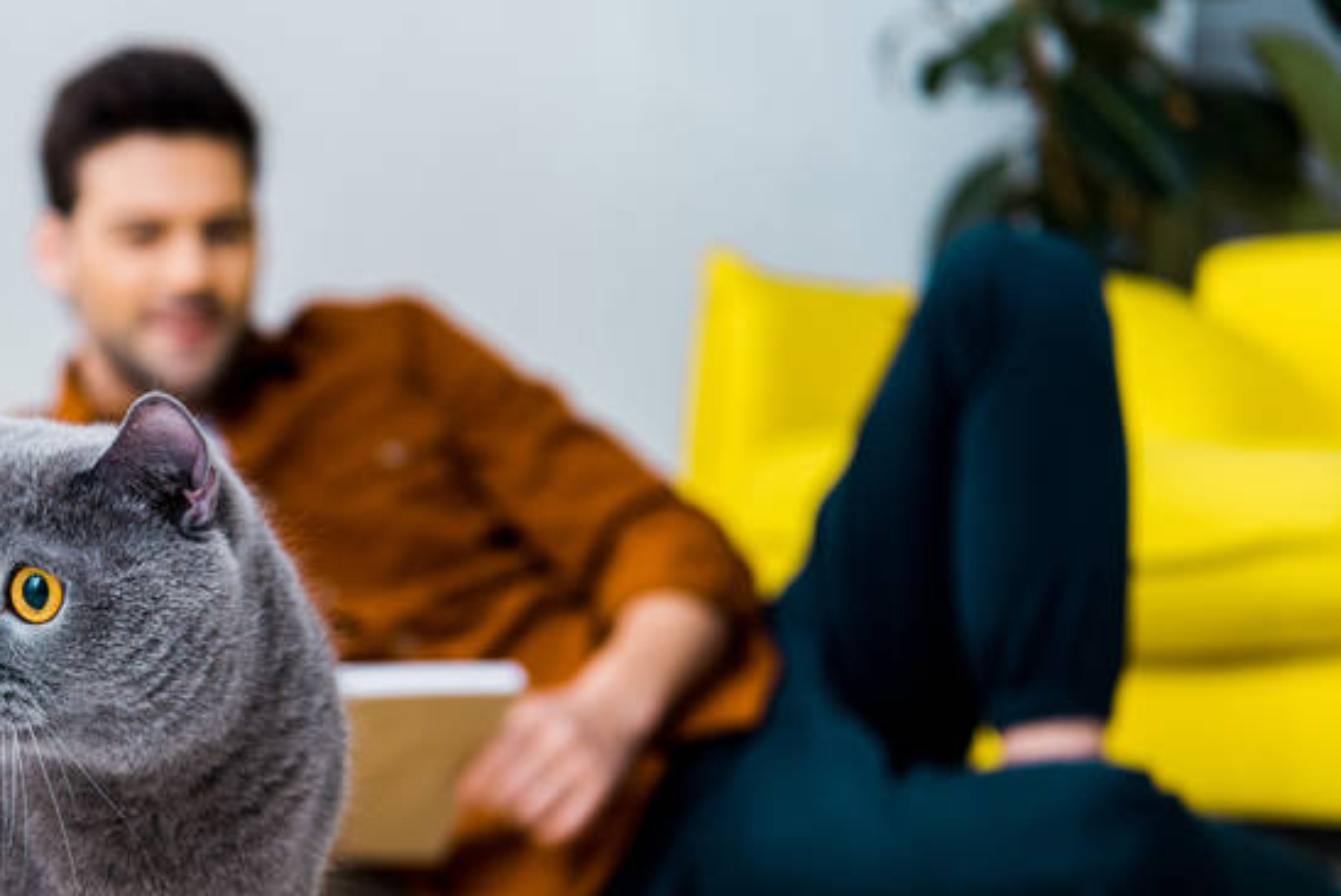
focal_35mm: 97
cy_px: 753
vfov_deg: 14.0
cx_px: 126
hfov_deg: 20.6
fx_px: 3615
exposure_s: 1/200
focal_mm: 52
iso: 200
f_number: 3.5
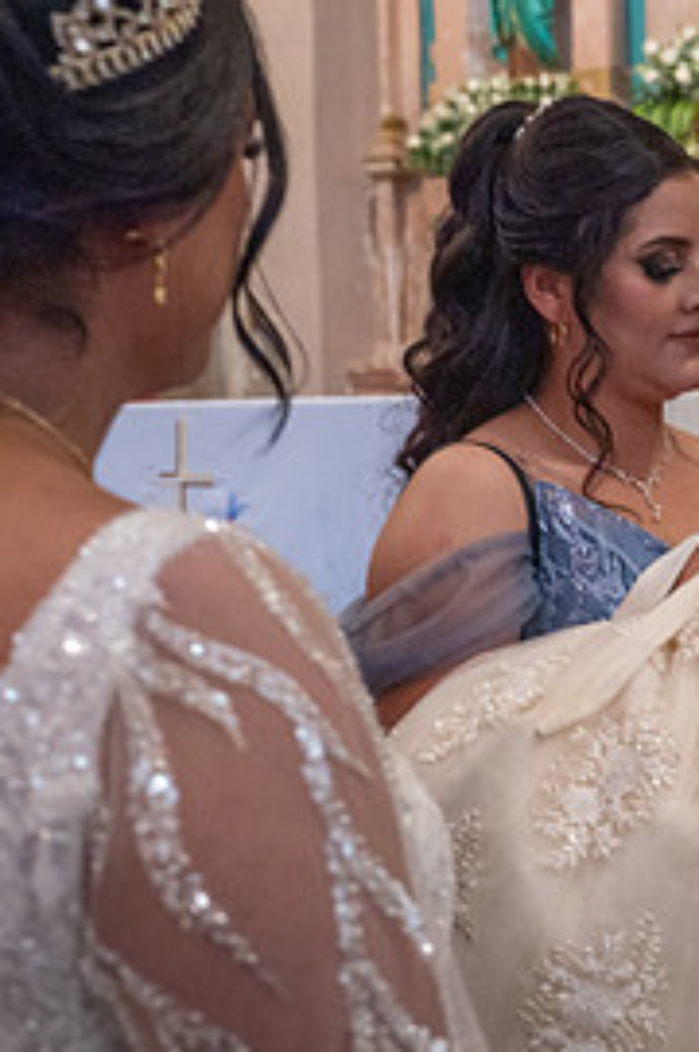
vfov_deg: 27.0
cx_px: 1083
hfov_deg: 16.4
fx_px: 2190
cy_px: 530
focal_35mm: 75
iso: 2500
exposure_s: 1/100
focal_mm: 35
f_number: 5
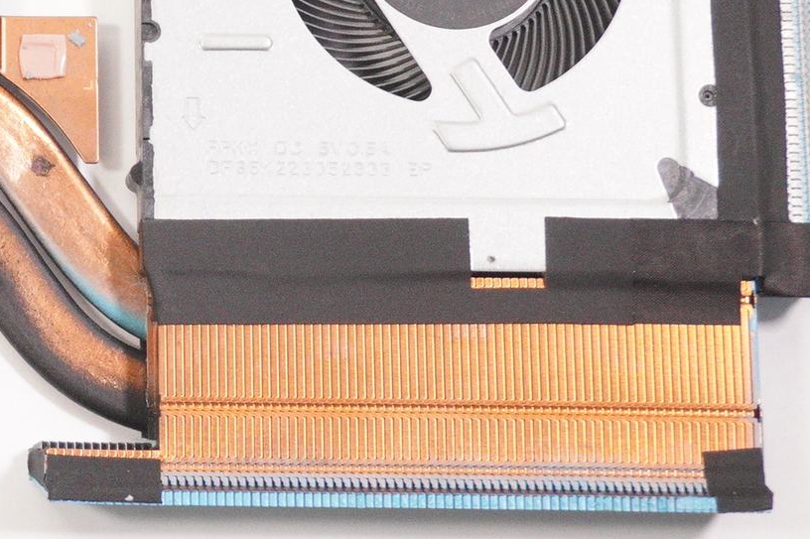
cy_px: 111
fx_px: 3305
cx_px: -376
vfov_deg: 9.3
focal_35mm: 147
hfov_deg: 13.2
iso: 2500
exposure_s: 1/250
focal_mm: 32
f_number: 5.6
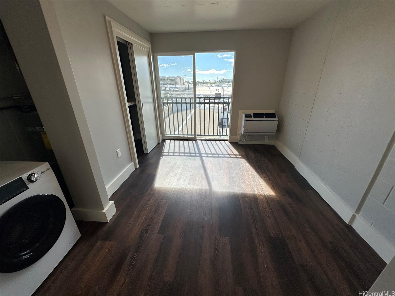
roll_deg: +0.5
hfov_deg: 102.1
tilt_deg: -22.1
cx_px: 198
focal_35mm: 14
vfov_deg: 85.7
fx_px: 160
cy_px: 148
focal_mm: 2.22
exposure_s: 1/375
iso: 40
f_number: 2.2
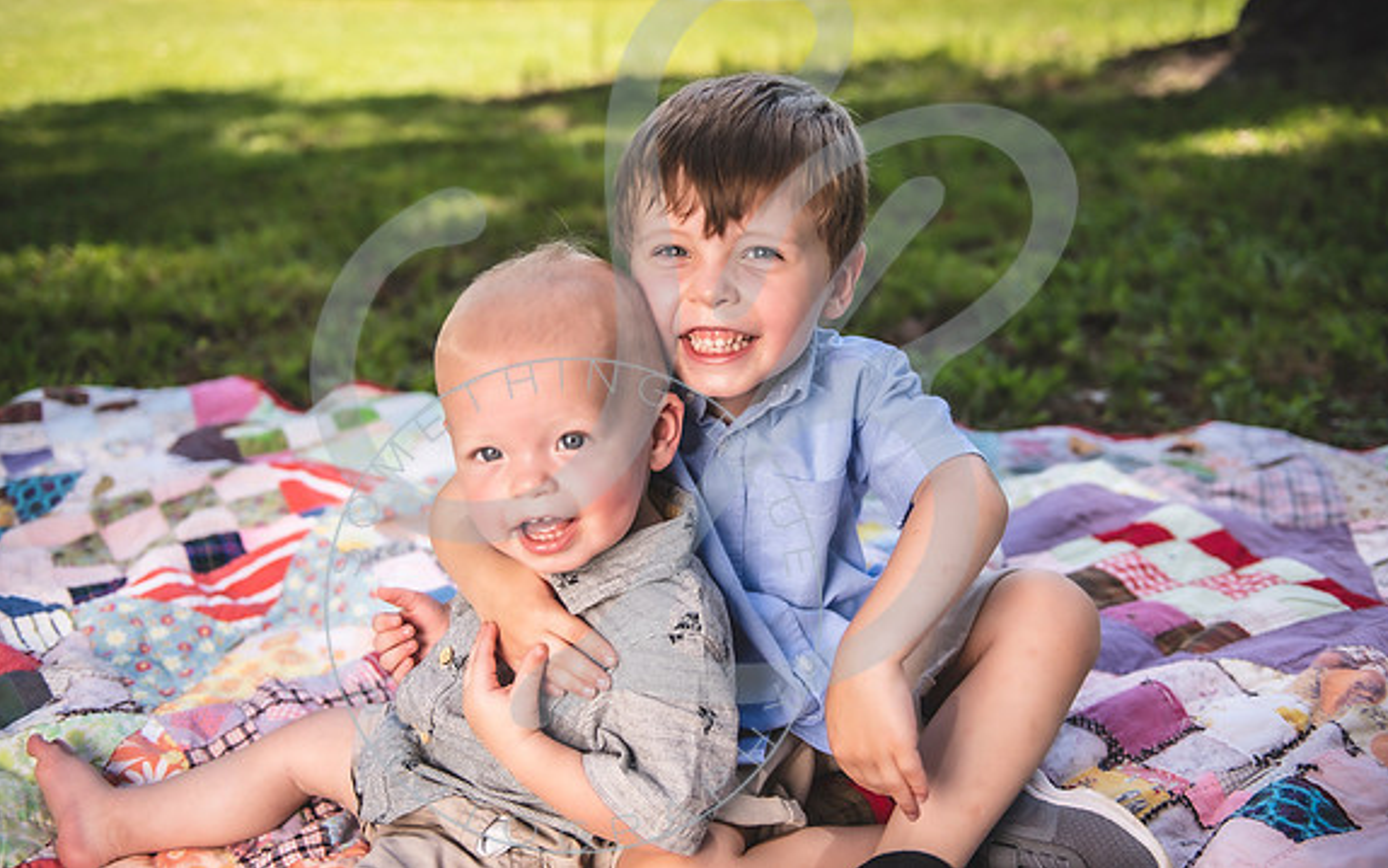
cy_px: 403
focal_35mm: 35
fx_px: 1324
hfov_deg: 55.3
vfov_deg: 36.3
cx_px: 694
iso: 200
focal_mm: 34
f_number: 2.8
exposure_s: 1/1250
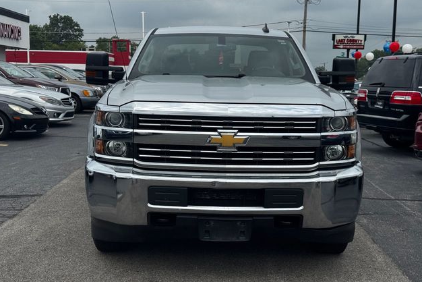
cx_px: 214
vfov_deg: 26.5
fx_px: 598
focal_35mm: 51
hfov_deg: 38.9
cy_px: 146
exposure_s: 1/4608
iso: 64
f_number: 1.78
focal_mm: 6.76
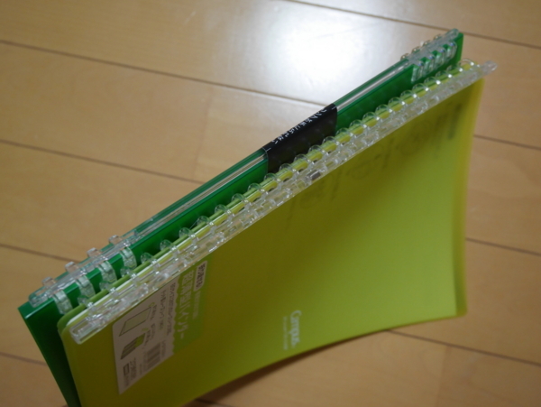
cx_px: 270
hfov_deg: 46.8
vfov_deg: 36.0
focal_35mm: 40
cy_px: 204
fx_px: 626
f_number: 4.6
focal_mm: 20
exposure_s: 1/40
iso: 800
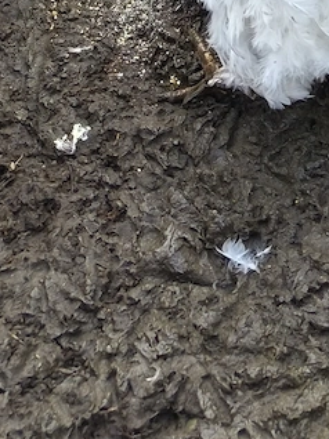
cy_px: -286
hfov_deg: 14.4
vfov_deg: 16.9
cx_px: 326
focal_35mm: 101
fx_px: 1282
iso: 229
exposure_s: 1/100
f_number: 1.75
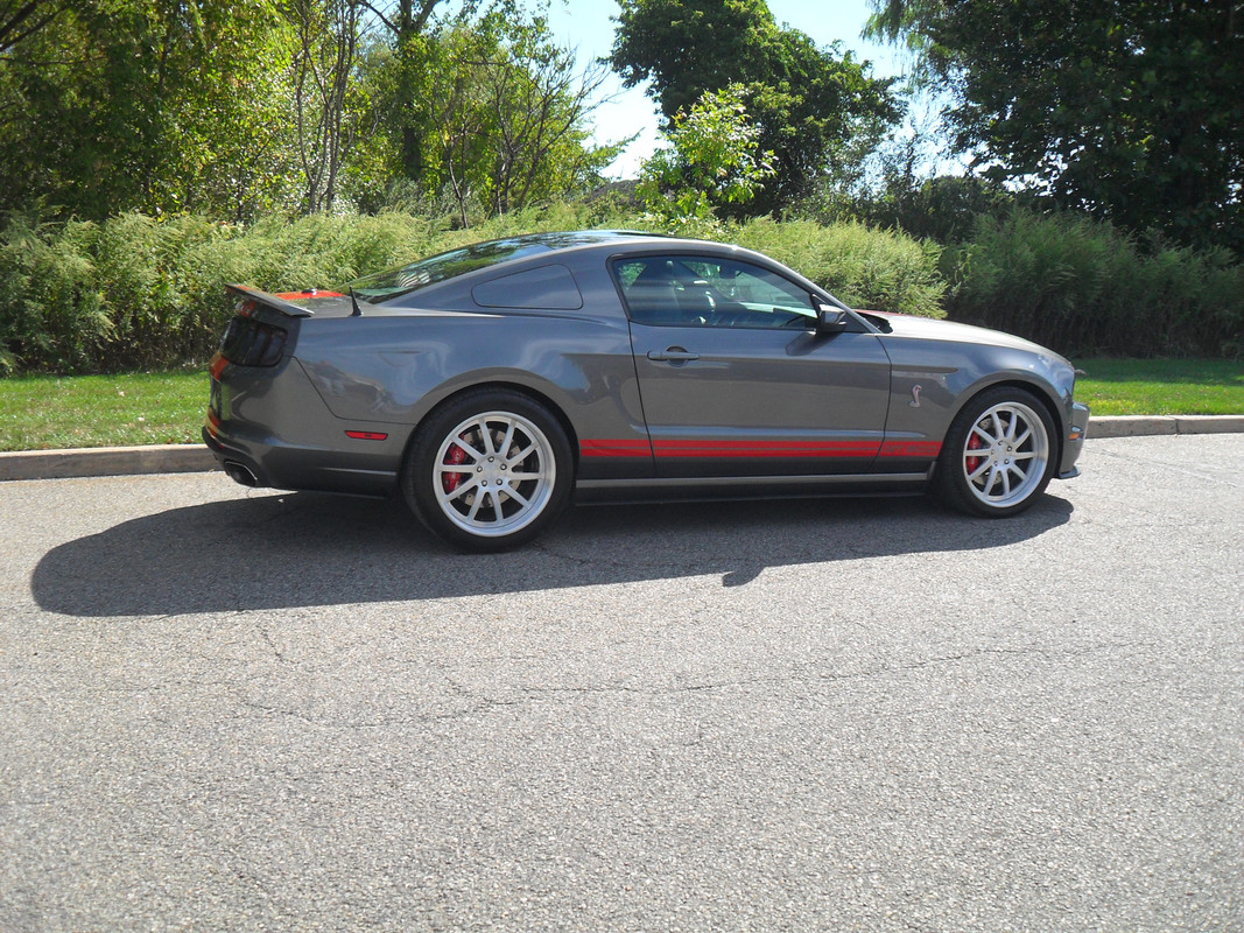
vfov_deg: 40.7
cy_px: 466
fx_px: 1258
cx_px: 622
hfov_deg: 52.6
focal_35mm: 35
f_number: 8.9
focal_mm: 6.2
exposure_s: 1/90
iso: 100
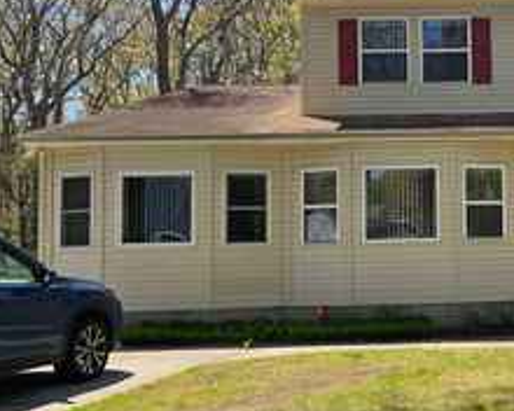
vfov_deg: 29.7
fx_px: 776
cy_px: 197
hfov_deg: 32.9
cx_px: 540
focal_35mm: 51
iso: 12
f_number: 1.7
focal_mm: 6.3
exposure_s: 1/507
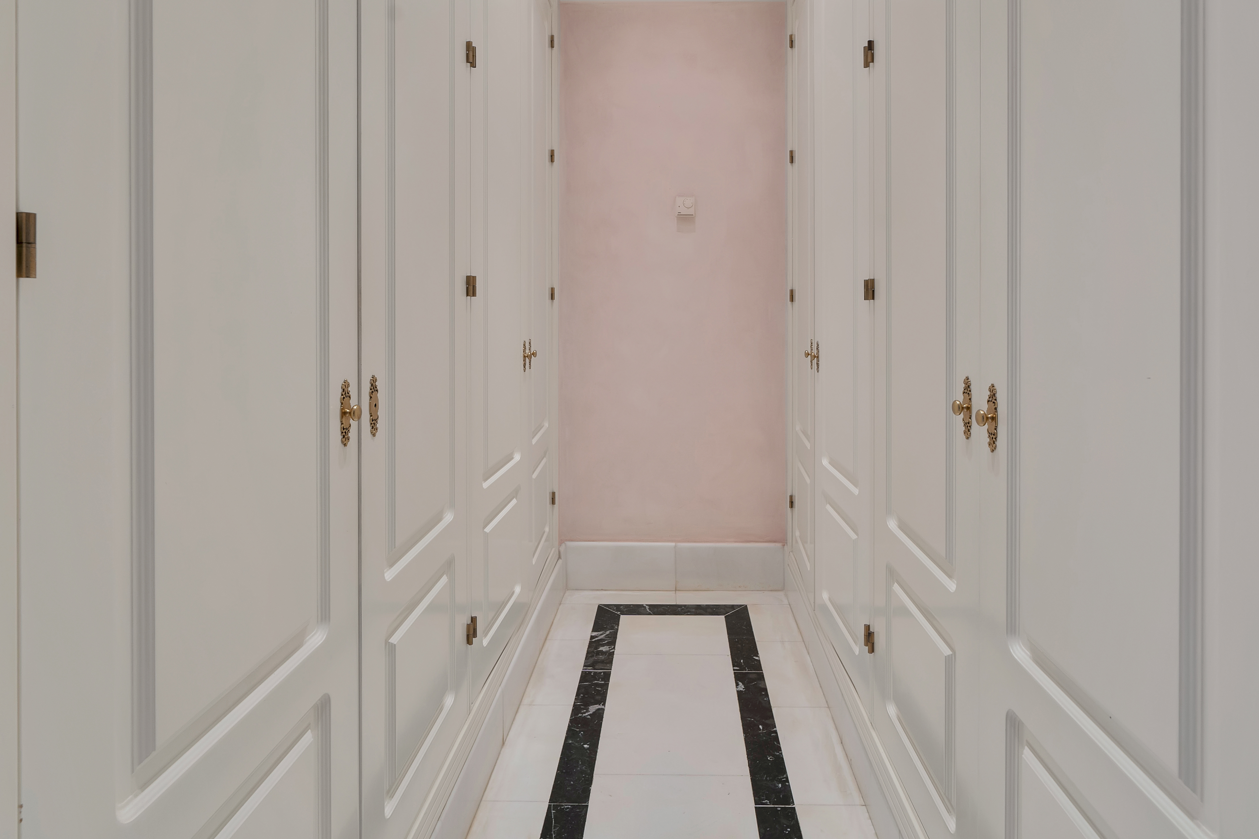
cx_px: 629
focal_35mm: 18
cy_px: 326
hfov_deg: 90.0
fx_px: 629
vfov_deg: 66.6
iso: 250
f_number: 8
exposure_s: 1/25
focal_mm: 14
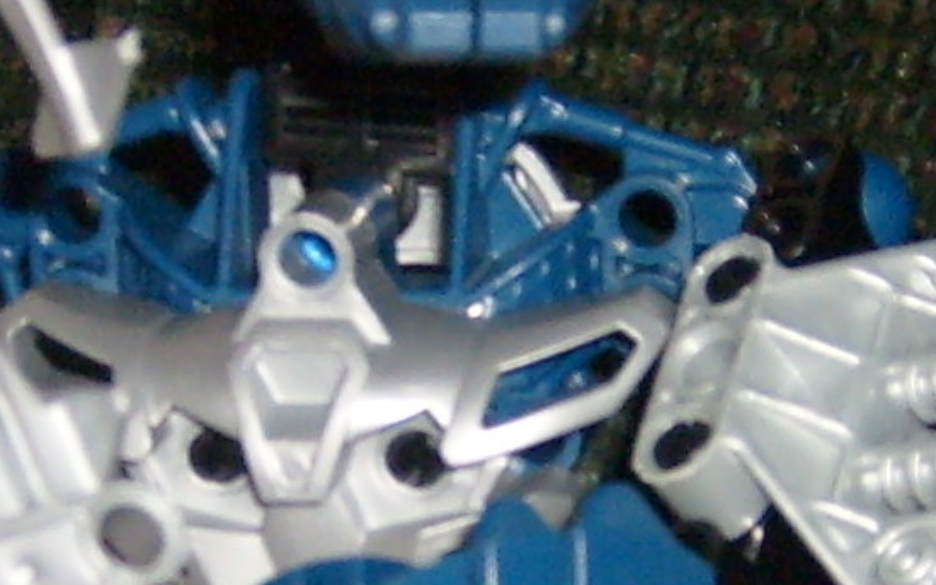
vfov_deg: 6.9
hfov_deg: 11.0
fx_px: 4848
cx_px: 366
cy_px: 604
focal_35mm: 190
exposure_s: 1/45
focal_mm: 5.8
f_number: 2.8
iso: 100
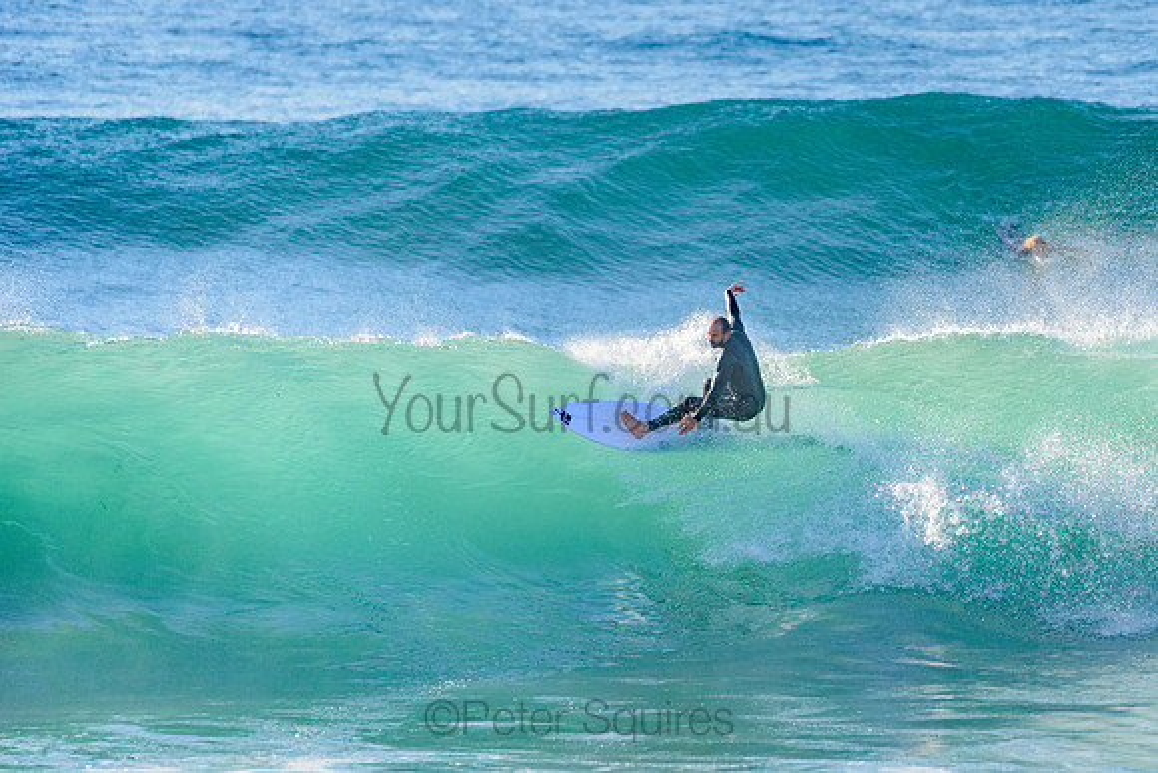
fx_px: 19729
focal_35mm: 613
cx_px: 710
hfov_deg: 3.4
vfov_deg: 2.2
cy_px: 413
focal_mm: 500
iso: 280
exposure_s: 1/2000
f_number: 5.6
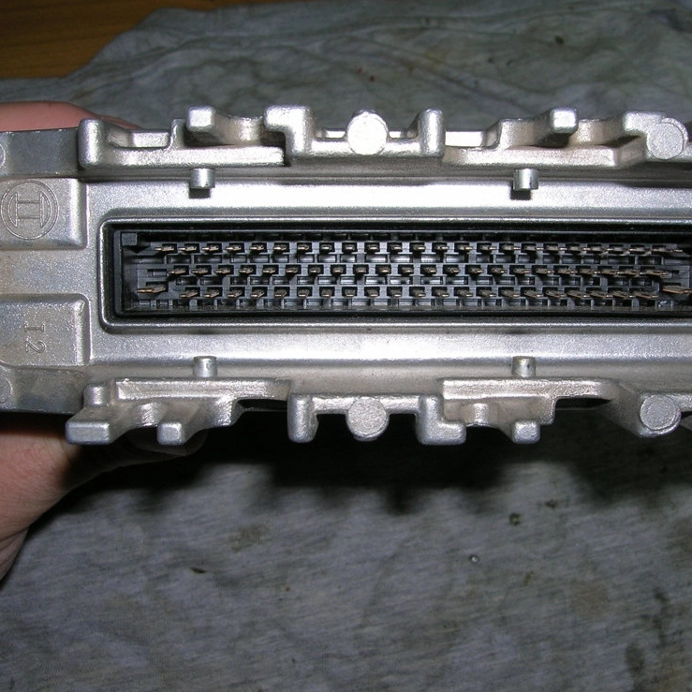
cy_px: 352
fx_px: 927
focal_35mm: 41
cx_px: 363
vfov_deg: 40.9
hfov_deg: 40.9
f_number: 4.9
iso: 50
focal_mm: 5.7
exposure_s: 1/60.1
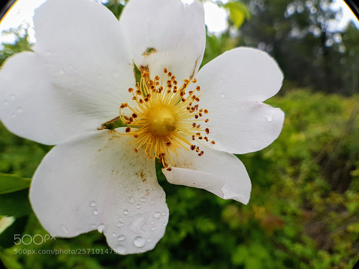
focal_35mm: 26
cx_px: 180
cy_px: 134
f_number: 1.7
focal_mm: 4.2
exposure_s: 1/514
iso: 40
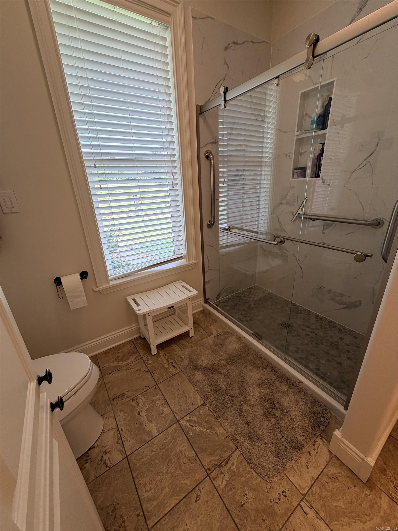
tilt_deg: -21.7
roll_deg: +3.1
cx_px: 199
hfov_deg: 85.7
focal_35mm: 14
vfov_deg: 102.1
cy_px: 266
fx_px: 215
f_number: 2.2
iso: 100
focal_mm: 2.22
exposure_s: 1/120
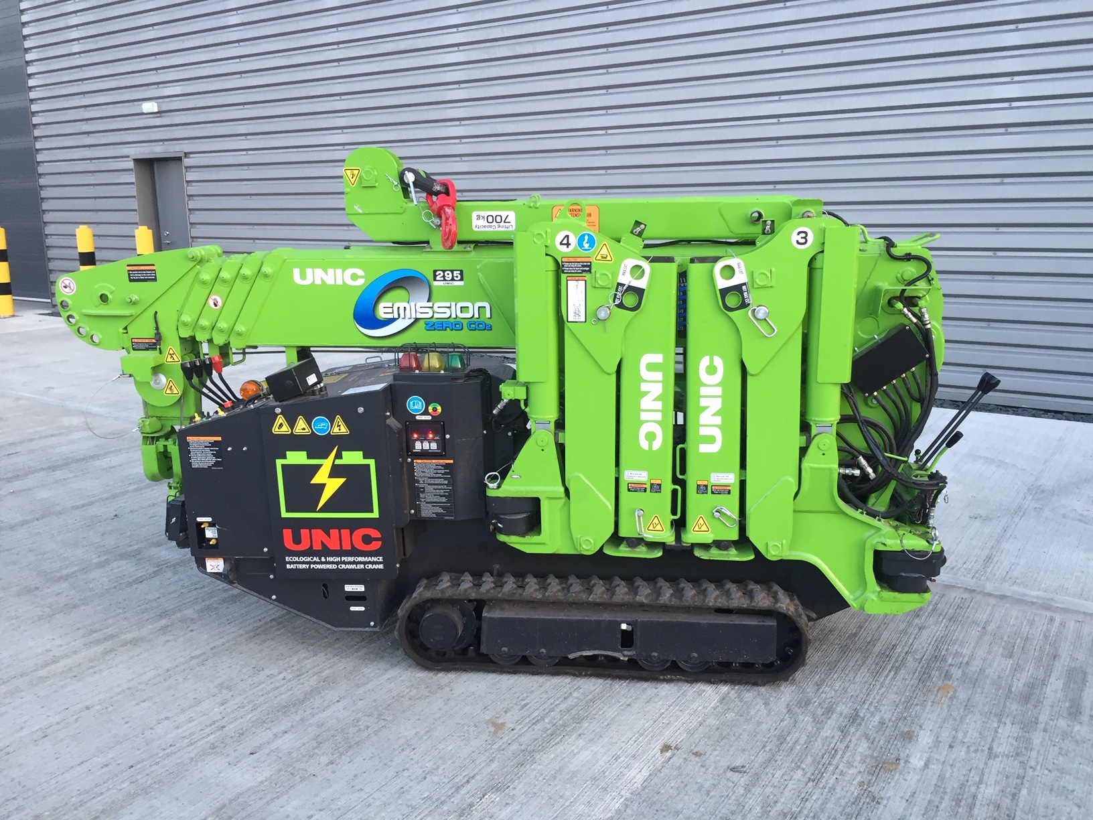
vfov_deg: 48.2
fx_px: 916
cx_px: 546
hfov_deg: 61.7
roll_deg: -1.5
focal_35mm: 29
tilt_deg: -12.8
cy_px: 410
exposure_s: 1/33
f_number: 2.2
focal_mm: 4.15
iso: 80
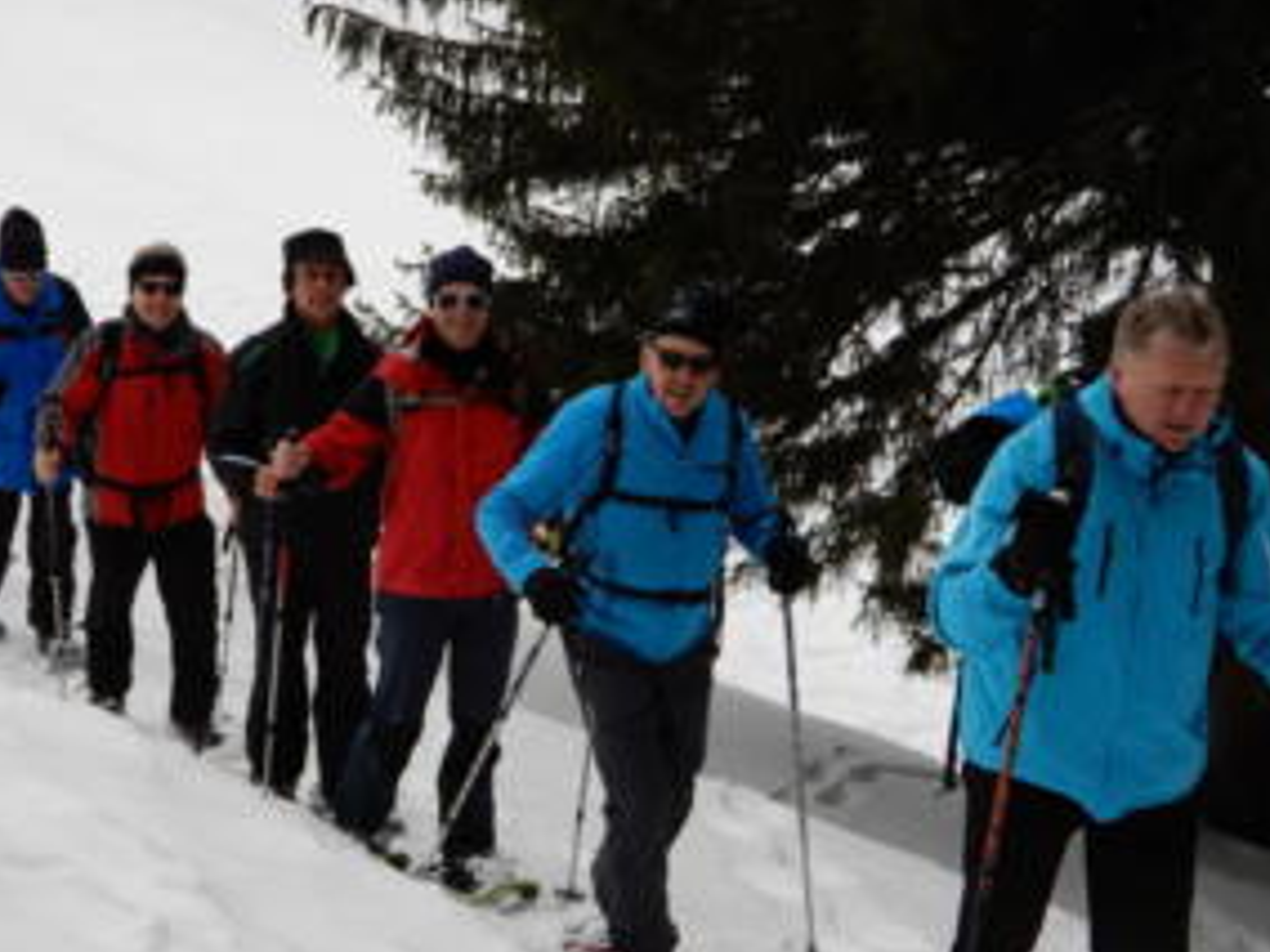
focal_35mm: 88
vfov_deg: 16.8
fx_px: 3229
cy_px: 583
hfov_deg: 22.2
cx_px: 465
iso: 80
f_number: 4
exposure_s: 1/320
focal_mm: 8.9
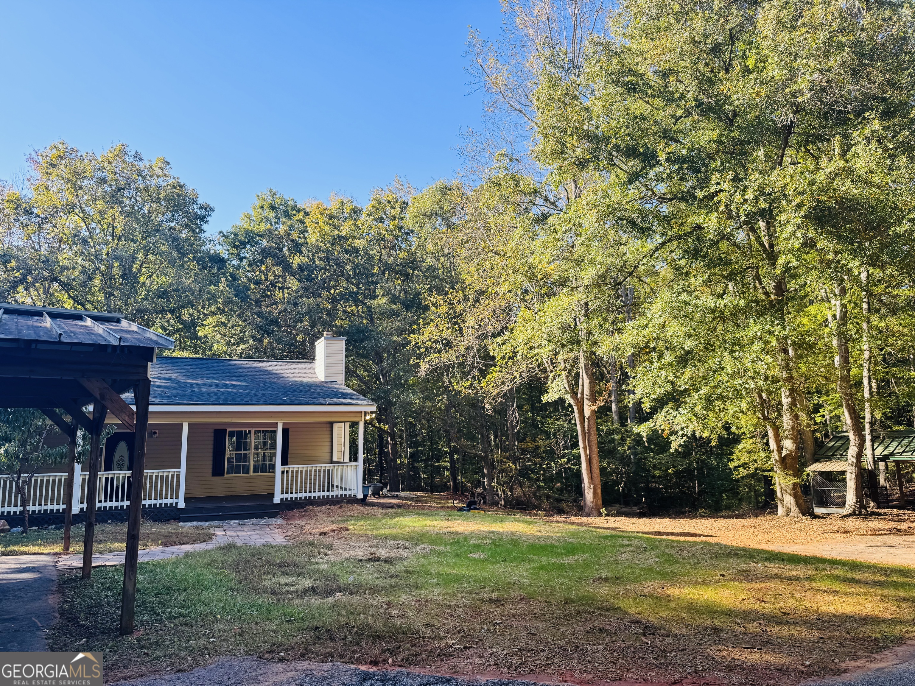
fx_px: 634
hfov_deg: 71.6
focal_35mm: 24
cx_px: 458
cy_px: 343
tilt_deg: +9.4
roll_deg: +0.3
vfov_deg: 56.8
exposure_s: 1/297
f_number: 1.78
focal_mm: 6.76
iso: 80
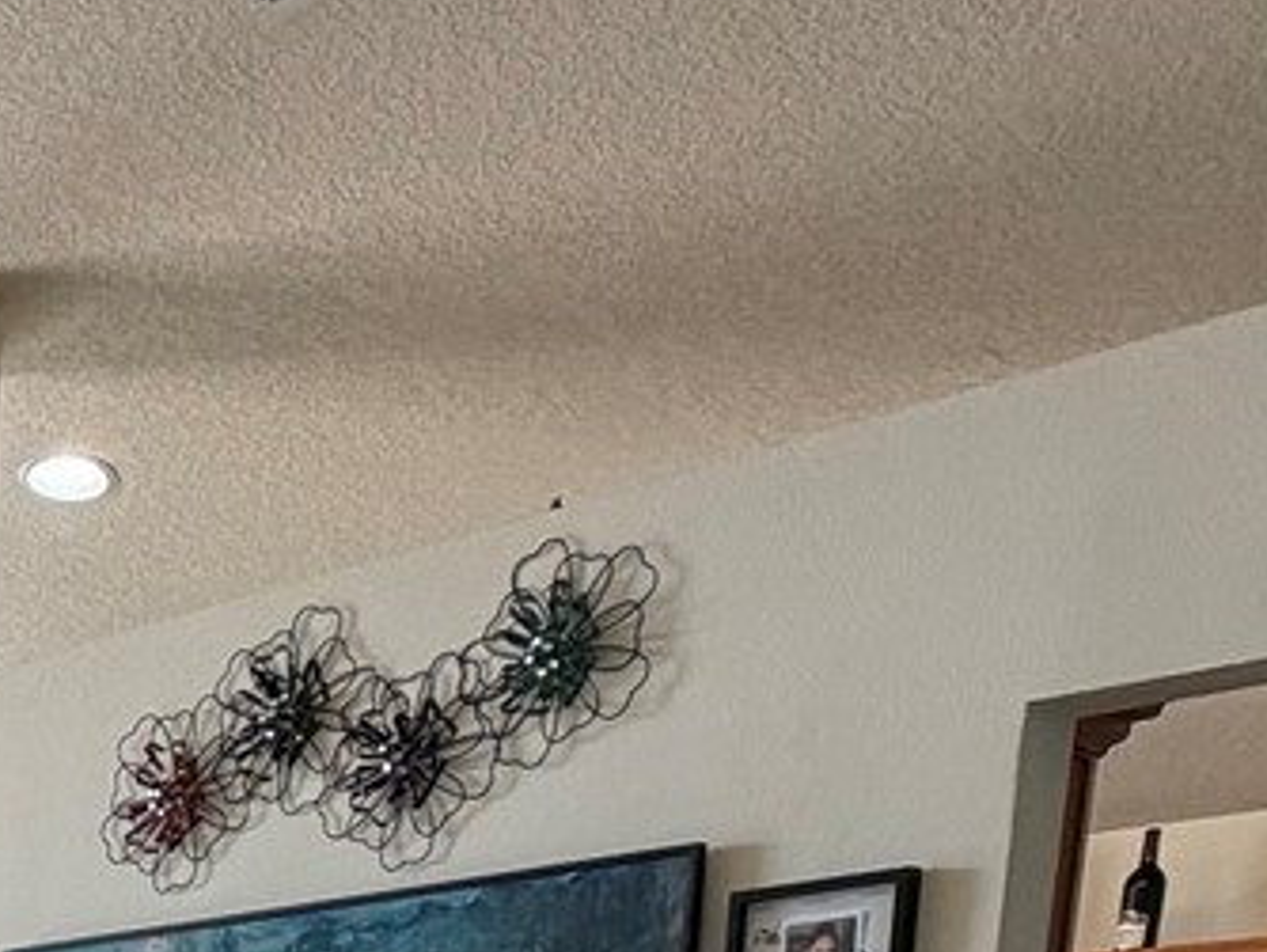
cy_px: 1730
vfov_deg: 17.6
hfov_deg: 22.6
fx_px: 2454
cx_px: -725
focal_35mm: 67
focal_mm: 2.22
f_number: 2.2
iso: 160
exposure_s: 1/121
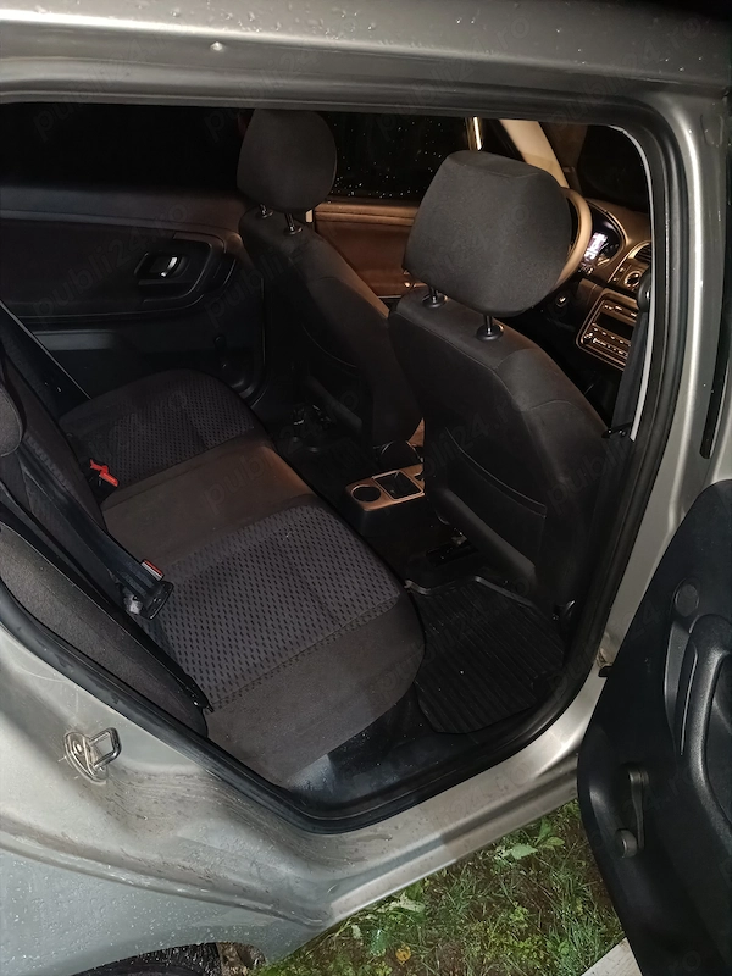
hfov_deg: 56.8
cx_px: 366
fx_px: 677
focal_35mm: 24
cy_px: 488
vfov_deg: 71.6
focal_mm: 5.59
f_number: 1.88
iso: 6656
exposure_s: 1/14.3
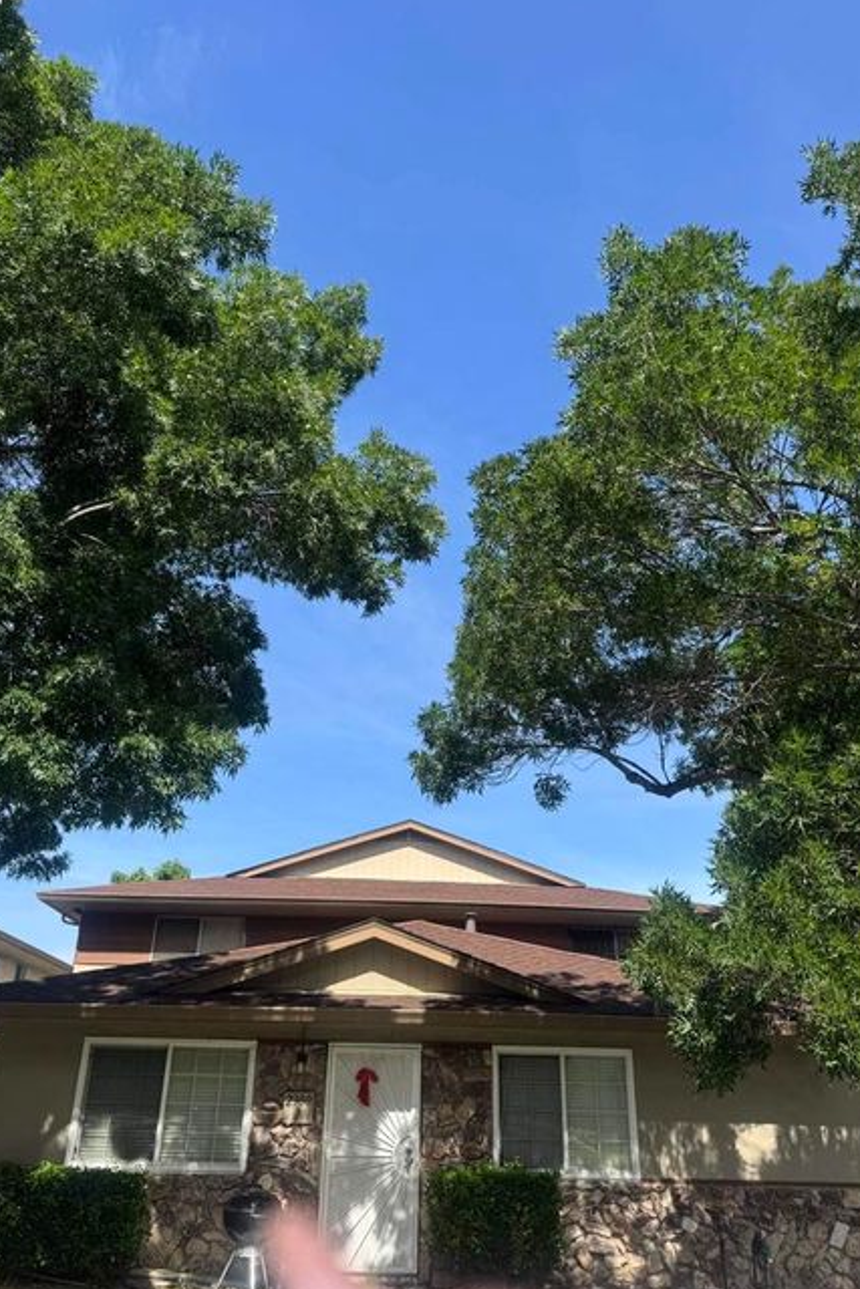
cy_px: 652
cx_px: 427
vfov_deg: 69.4
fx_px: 931
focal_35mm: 26
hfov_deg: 49.6
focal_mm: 6.76
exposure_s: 1/2959
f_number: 1.78
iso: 80
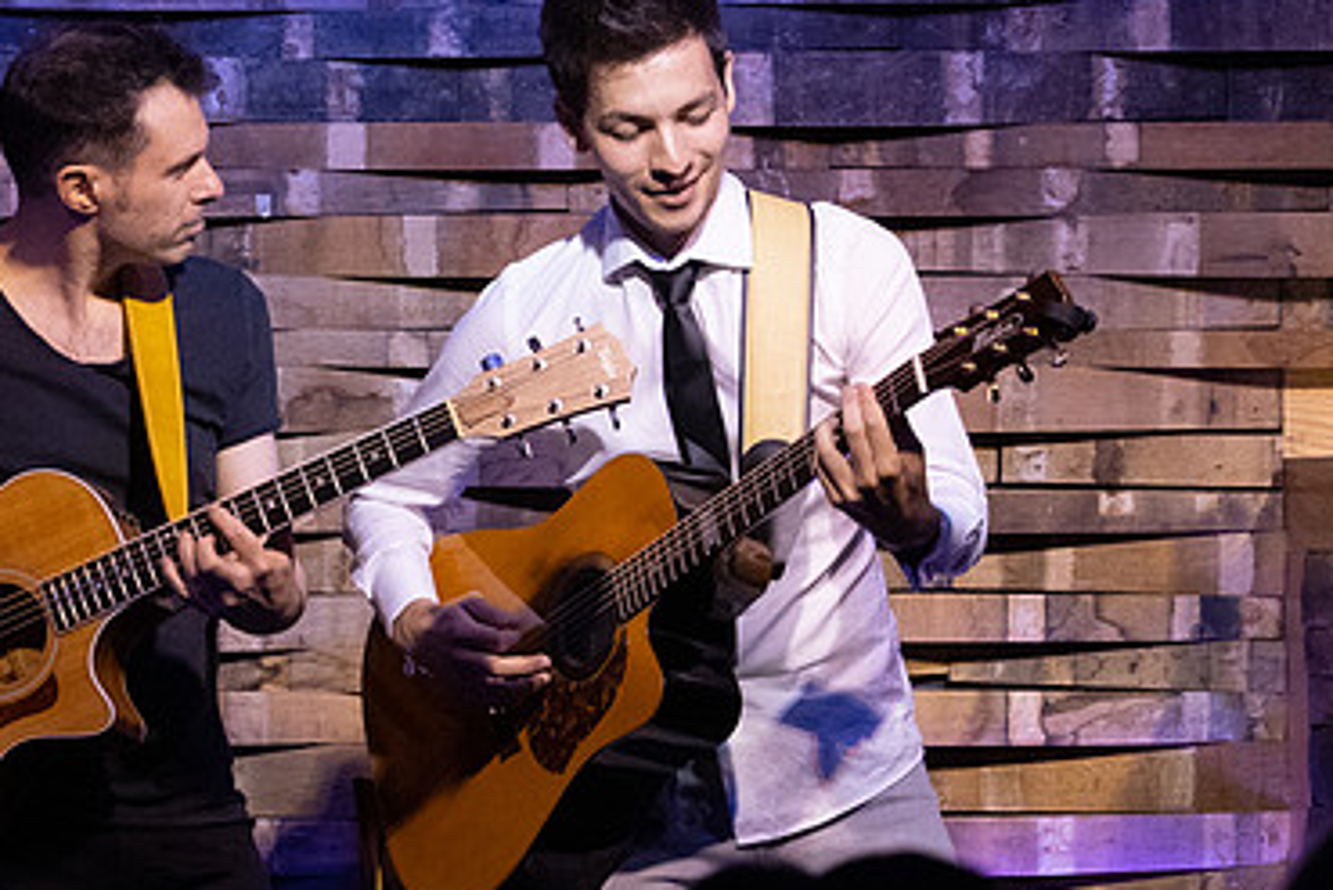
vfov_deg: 5.6
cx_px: 349
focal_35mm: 245
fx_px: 9075
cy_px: 411
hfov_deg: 8.4
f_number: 6.3
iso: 6400
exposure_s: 1/200
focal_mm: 130
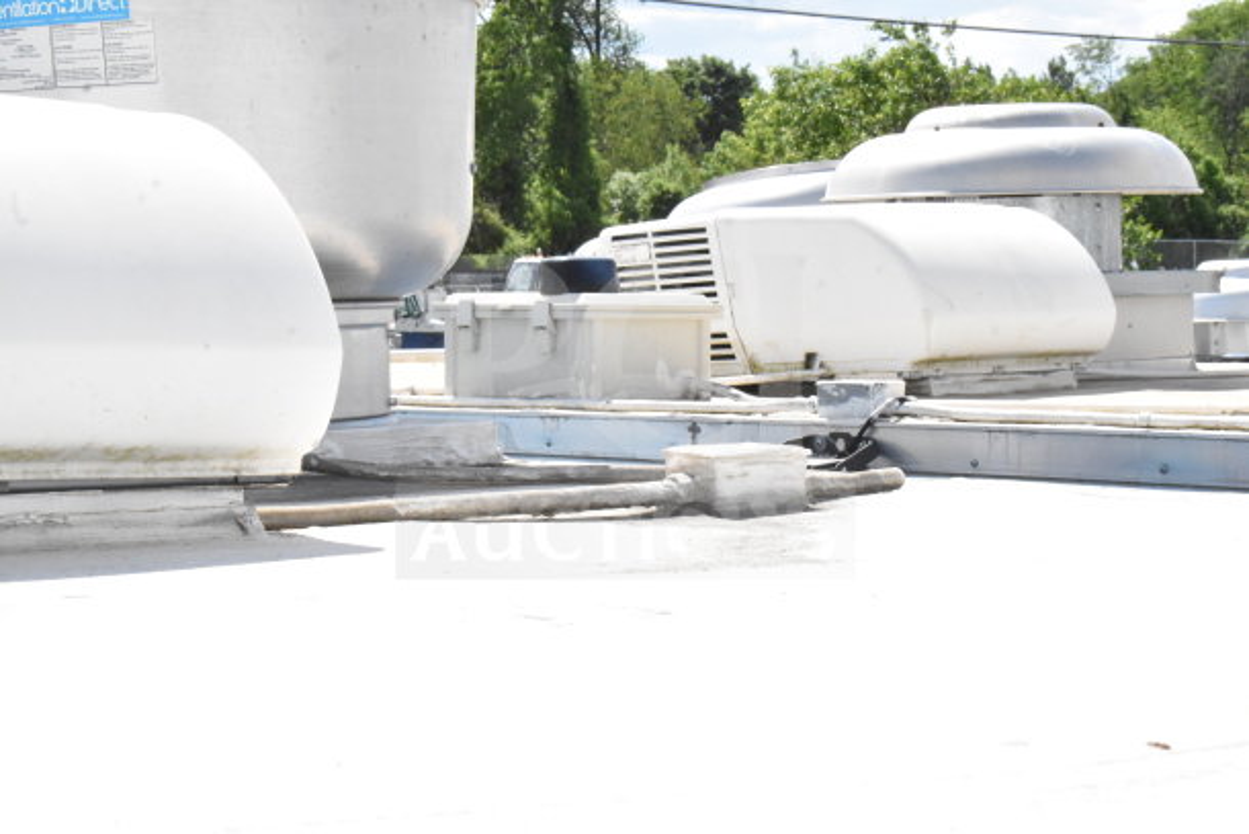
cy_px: 417
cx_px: 624
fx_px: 2863
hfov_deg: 24.6
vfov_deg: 16.6
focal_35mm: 82
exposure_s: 1/1600
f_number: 20
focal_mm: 55
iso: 6400
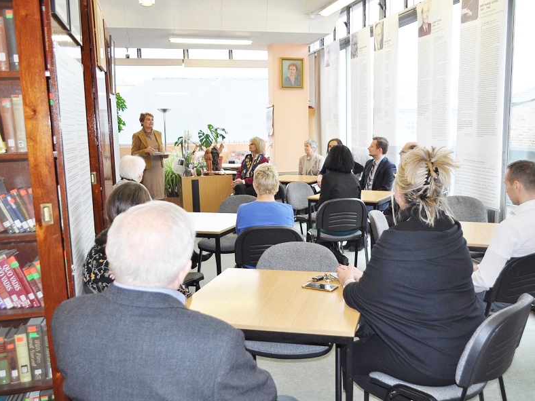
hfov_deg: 55.2
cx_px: 298
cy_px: 203
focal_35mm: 33
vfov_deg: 42.9
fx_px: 510
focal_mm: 20
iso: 500
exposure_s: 1/125
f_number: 3.8
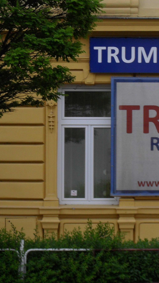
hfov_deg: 7.9
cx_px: 153
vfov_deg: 14.1
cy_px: 142
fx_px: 1147
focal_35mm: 153
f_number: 5.8
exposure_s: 1/60
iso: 120
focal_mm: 18.9
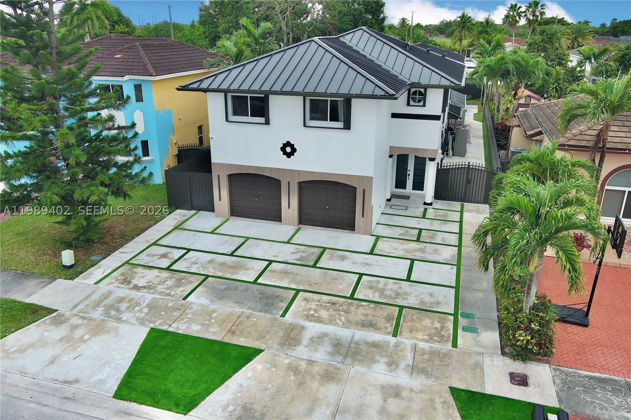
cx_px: 316
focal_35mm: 29
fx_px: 508
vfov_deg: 45.0
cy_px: 210
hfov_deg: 63.7
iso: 100
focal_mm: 10.57
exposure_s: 1/637
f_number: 2.8
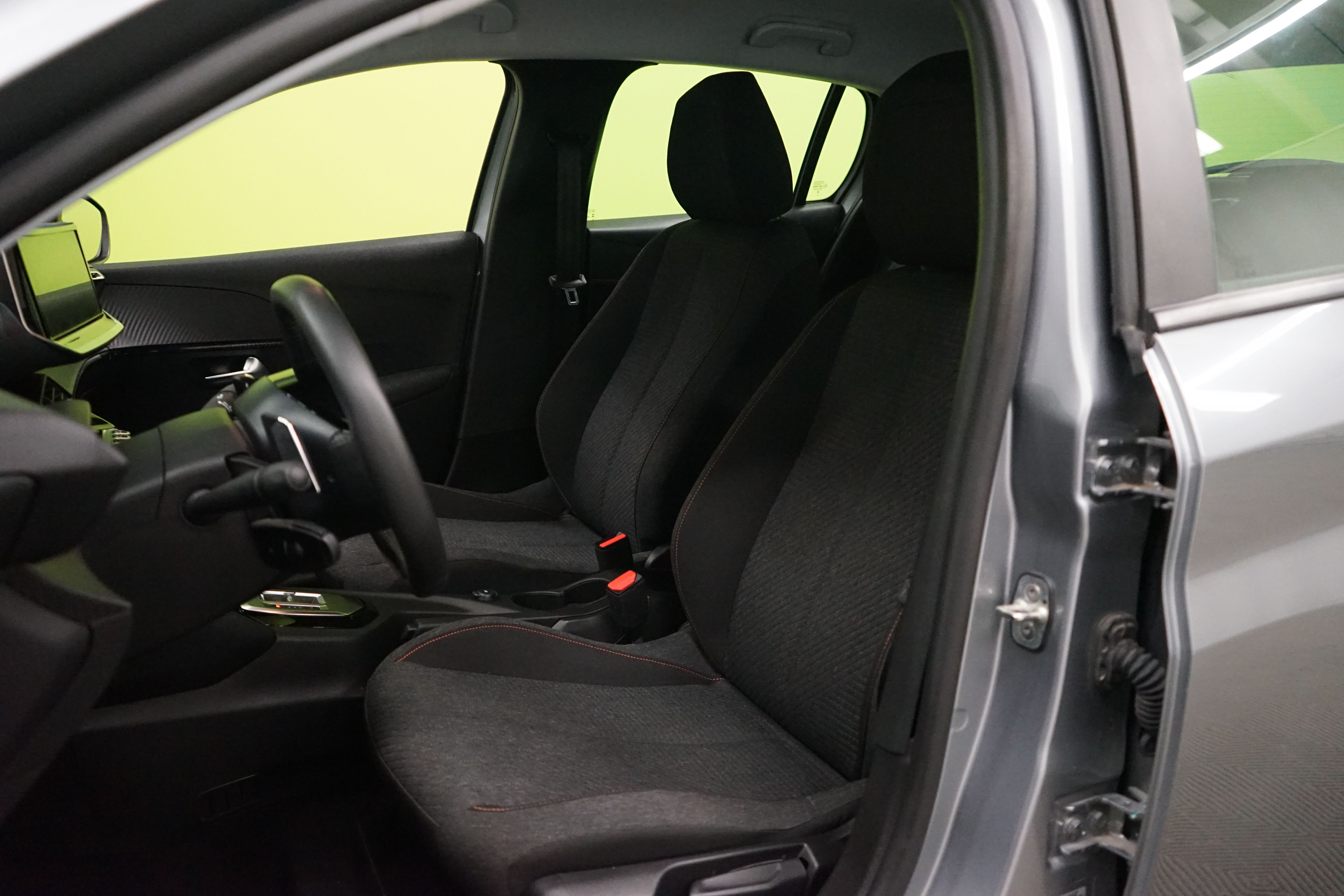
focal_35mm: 28
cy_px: 448
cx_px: 672
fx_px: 1045
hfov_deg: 65.5
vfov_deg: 46.4
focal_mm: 28
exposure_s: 1/125
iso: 6400
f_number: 3.5
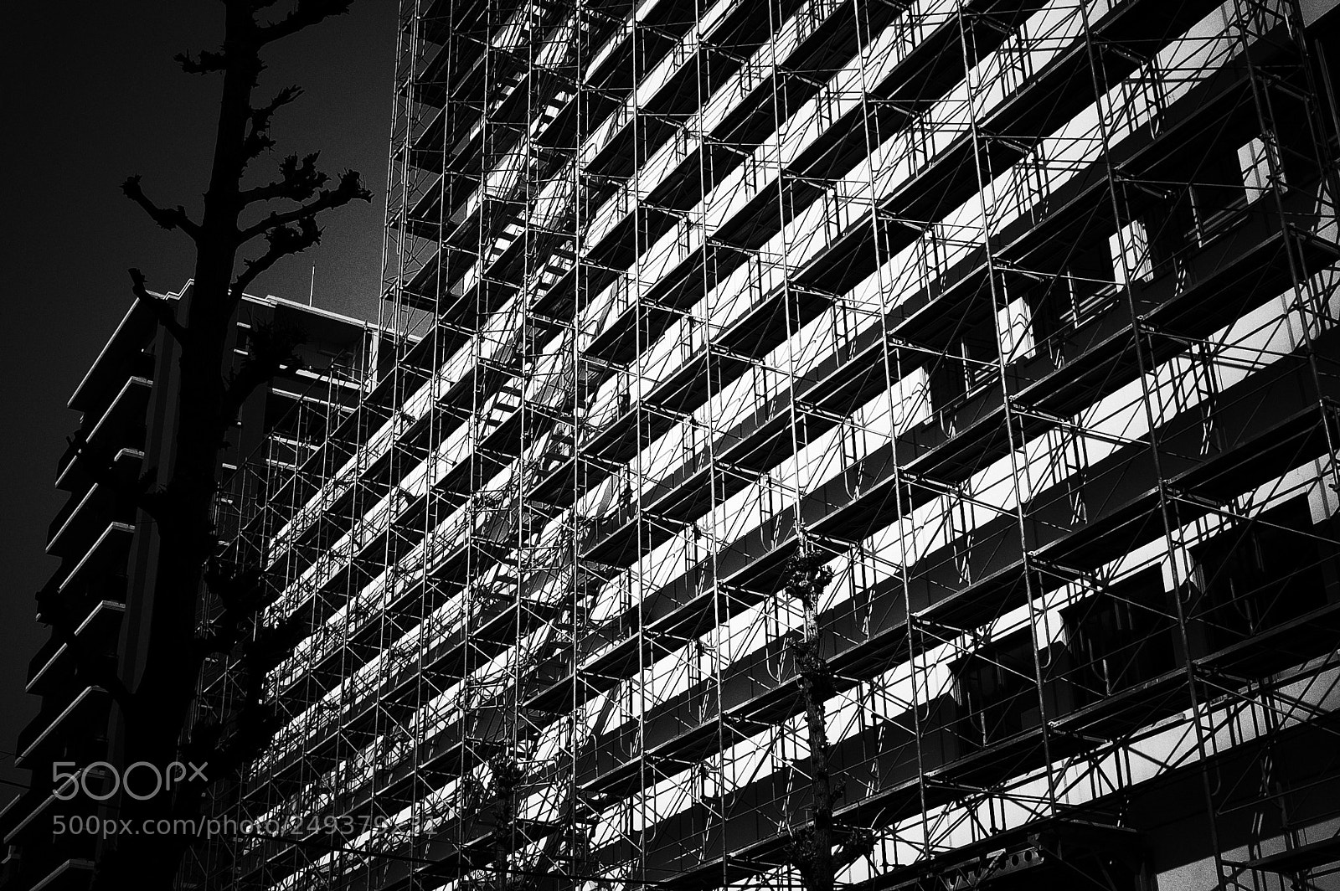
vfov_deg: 28.6
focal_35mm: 47
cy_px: 446
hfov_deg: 41.9
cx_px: 670
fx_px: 1748
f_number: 5.6
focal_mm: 18.3
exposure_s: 1/800
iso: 100
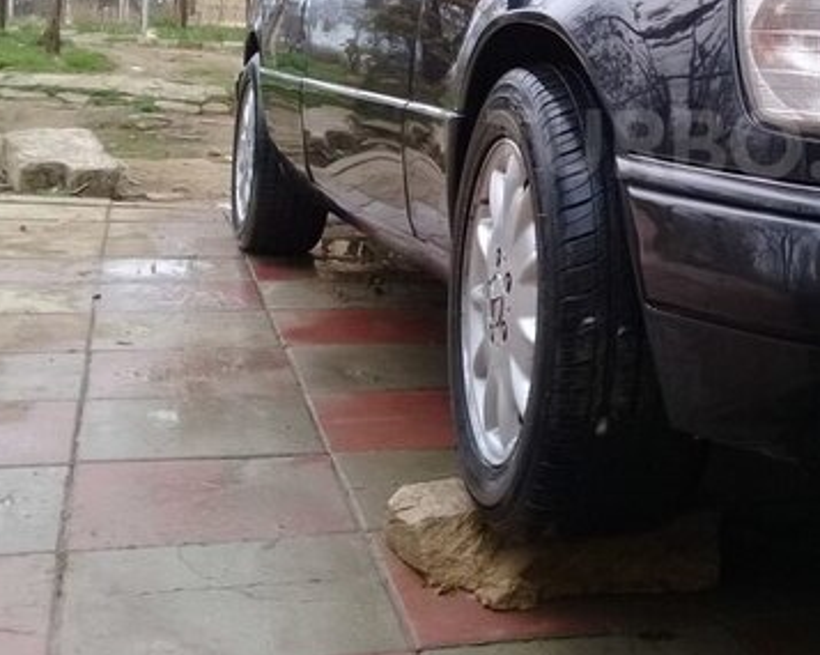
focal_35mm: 56
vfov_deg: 26.7
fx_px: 1358
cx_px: 721
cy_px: 144
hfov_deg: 32.1
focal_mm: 3.3
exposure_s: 1/40
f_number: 2.2
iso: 64
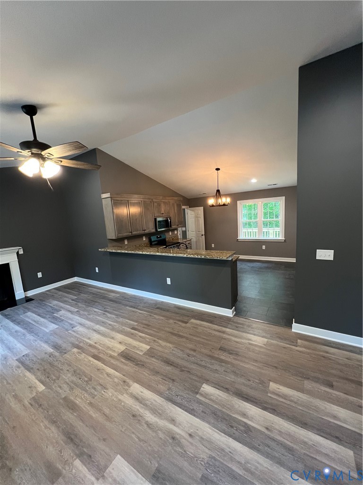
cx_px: 182
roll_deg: +3.5
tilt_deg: -7.9
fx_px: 182
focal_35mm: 13
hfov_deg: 89.9
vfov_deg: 106.2
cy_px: 242
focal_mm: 1.57
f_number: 1.8
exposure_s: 1/60
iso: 320
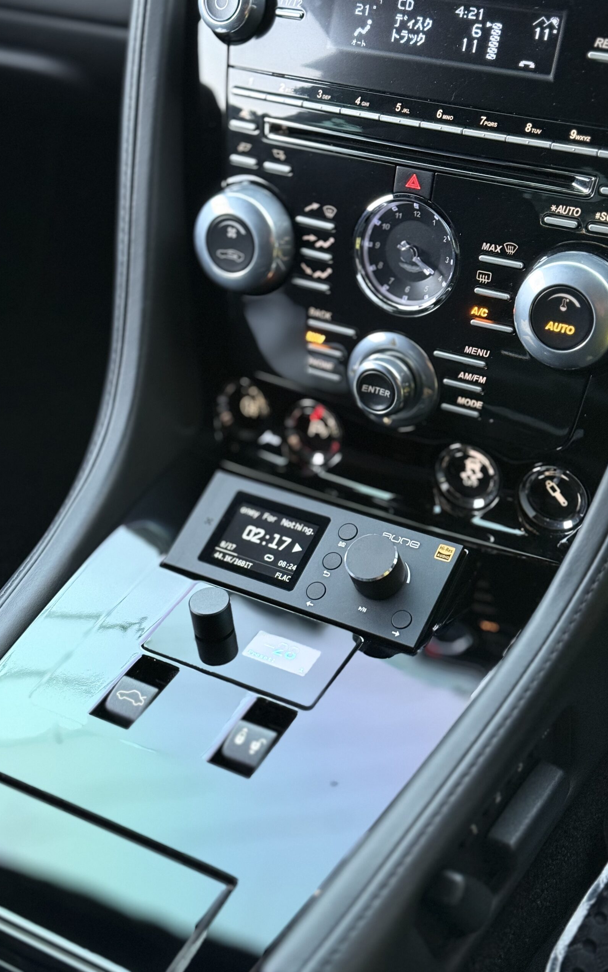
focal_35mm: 51
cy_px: 486
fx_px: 1352
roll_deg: +5.1
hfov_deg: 25.3
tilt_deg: -40.5
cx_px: 342
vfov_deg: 39.6
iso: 400
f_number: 1.78
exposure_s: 1/40
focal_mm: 6.76
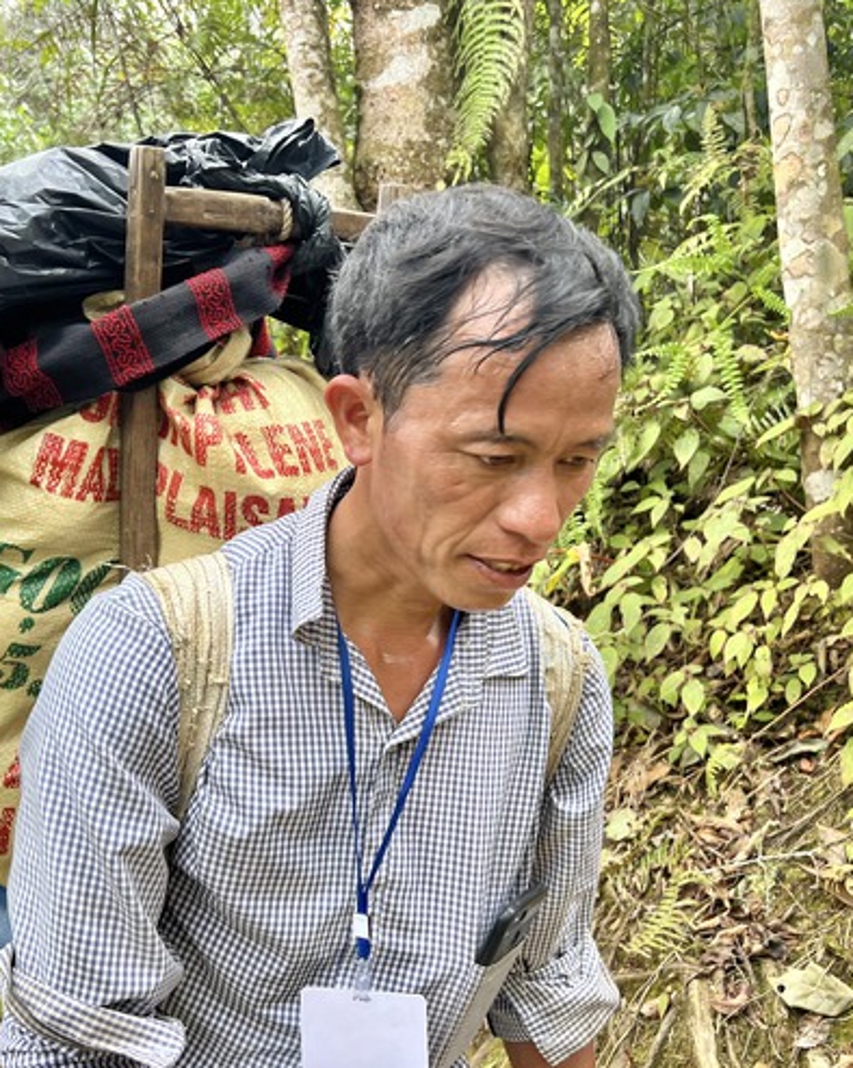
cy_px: 534
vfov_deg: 52.9
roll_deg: -2.9
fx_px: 1074
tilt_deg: -1.7
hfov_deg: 43.3
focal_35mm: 34
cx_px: 377
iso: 40
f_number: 1.5
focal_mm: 5.7
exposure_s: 1/198
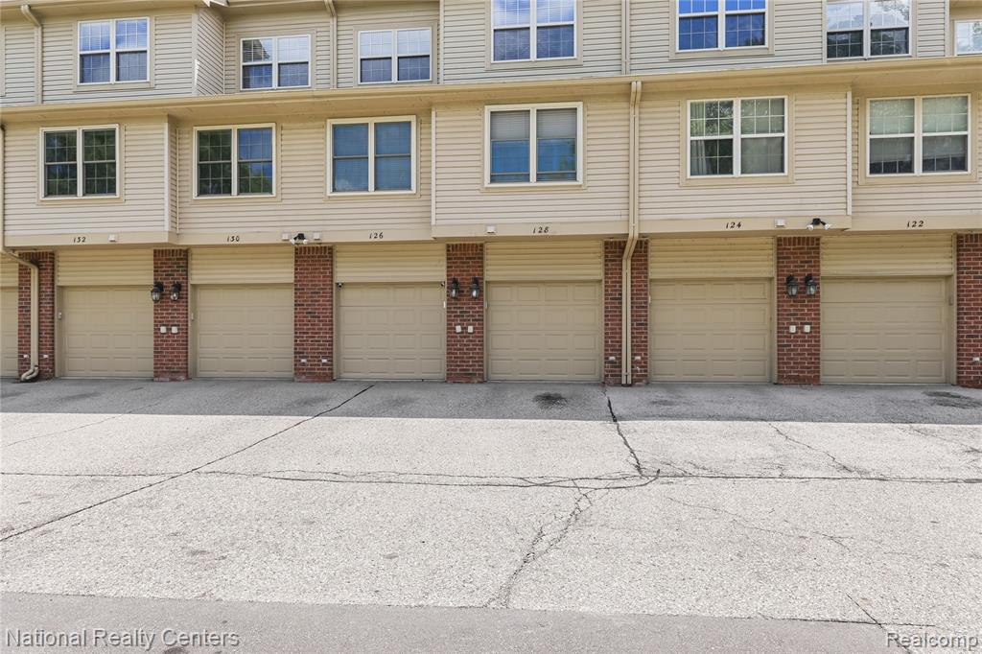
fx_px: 545
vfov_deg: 61.9
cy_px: 327
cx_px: 491
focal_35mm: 20
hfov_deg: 84.0
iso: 100
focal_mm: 20
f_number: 5.6
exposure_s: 1/160
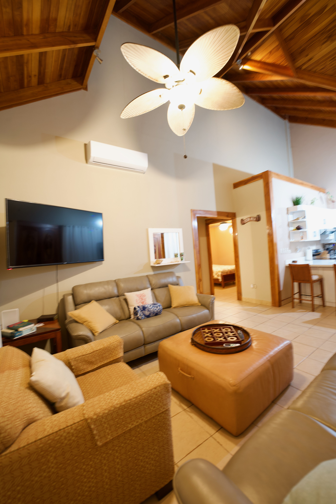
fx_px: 204
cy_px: 252
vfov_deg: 101.9
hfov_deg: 78.8
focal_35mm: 15
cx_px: 168
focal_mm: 14.6
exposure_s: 1/1.6
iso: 200
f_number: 2.8
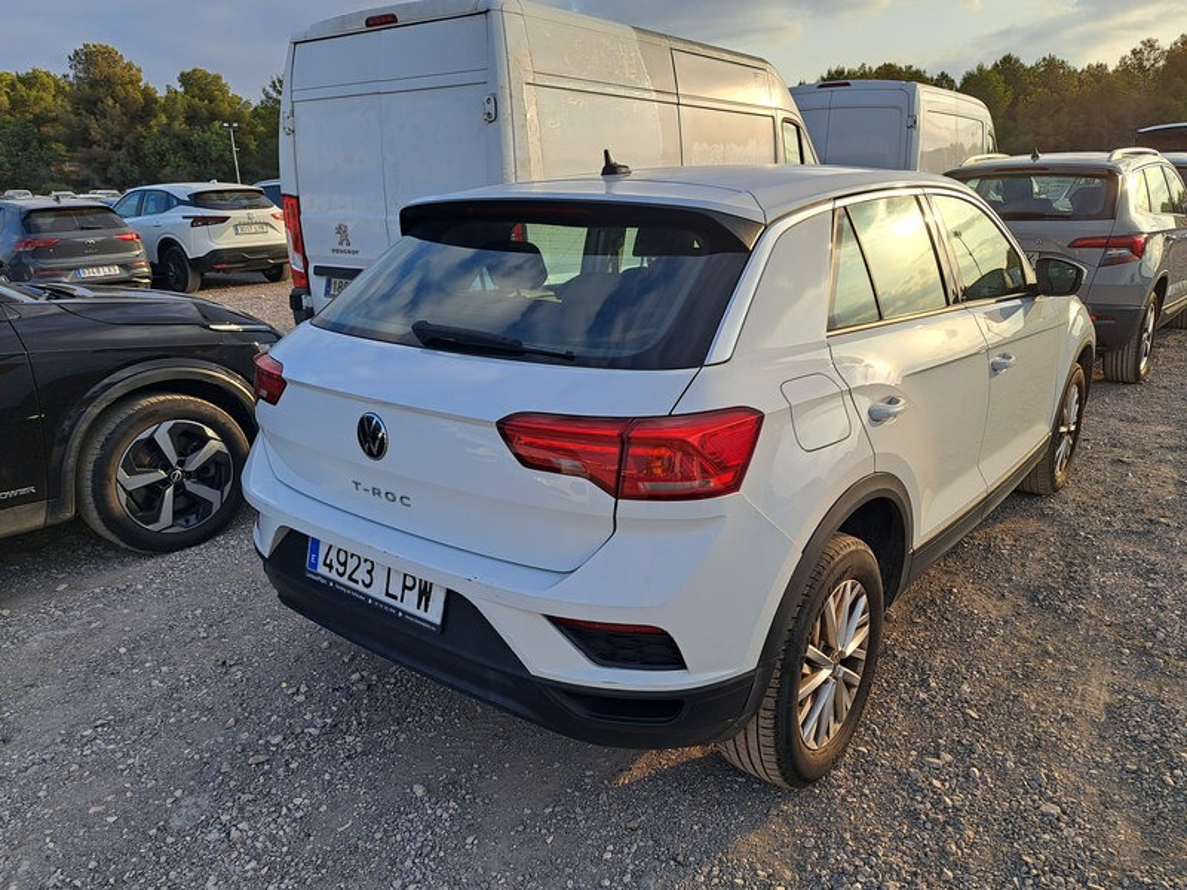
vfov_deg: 56.8
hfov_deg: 71.6
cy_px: 445
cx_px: 594
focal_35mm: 24
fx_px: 823
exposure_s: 1/694
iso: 50
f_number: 1.8
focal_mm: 5.23
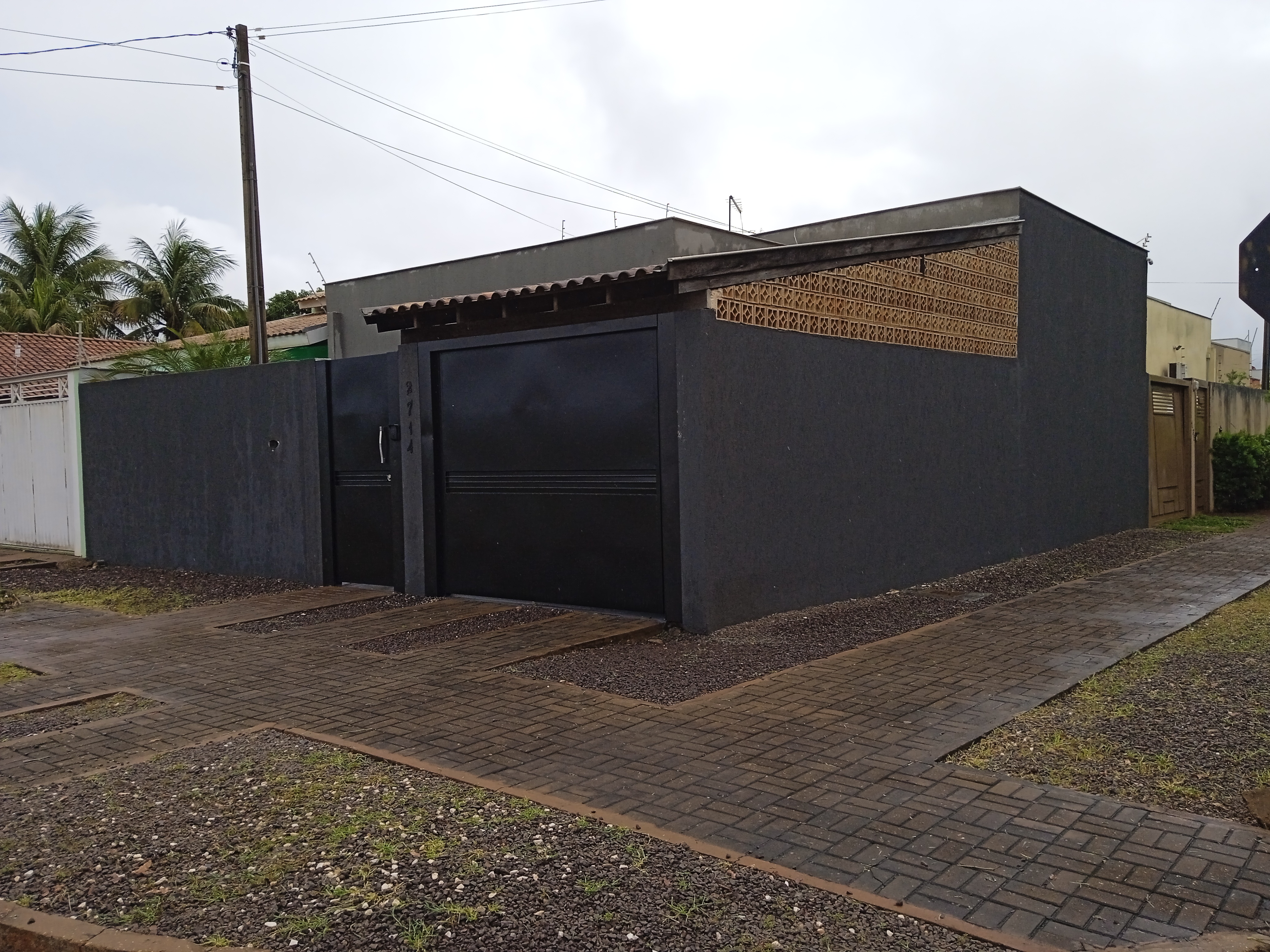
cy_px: 476
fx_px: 1027
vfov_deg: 49.7
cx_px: 635
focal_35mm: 28
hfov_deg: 63.4
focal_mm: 3.43
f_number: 2.2
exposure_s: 1/847
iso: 111
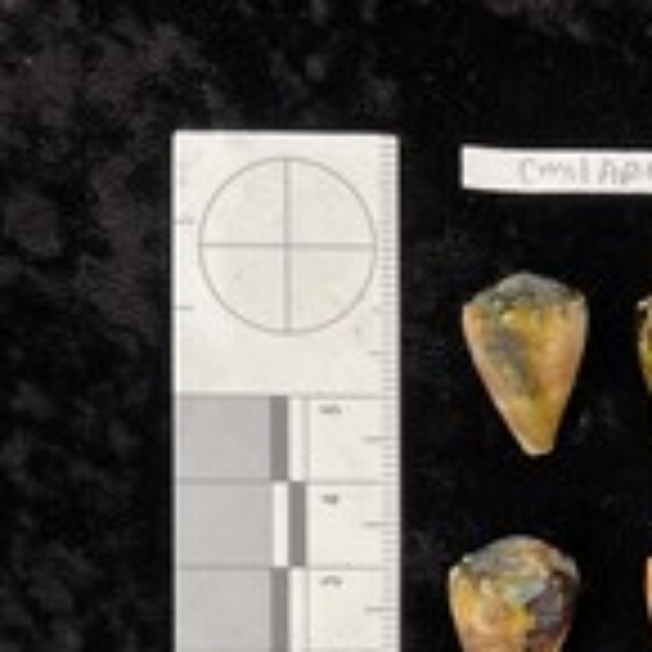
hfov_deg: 25.0
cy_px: 537
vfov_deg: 27.1
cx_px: 782
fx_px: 1321
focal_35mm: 62
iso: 64
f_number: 1.8
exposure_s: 1/60
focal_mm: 3
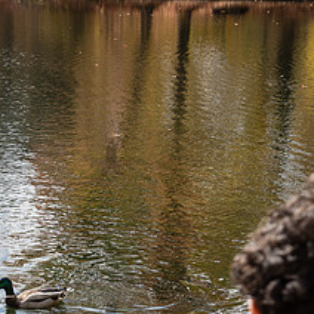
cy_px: 302
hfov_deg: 17.1
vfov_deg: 16.9
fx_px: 1037
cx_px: 57
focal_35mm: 101
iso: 160
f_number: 5
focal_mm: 38
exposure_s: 1/400
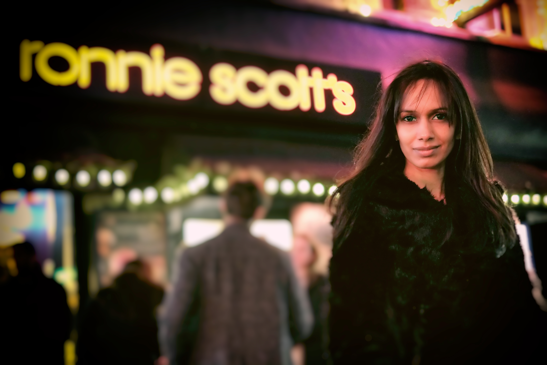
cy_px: 182
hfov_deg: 37.5
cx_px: 274
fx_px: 805
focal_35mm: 53
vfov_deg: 25.5
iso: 2000
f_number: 1.4
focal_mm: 35
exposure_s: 1/60
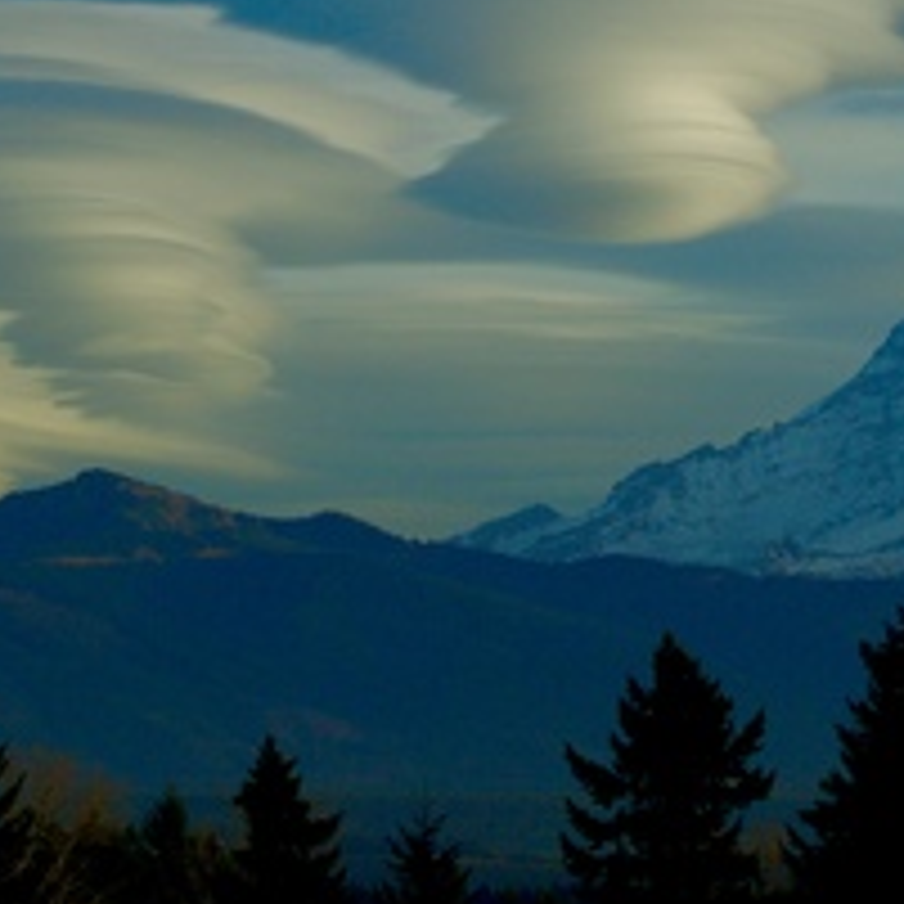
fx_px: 7865
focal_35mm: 266
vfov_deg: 6.6
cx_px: 643
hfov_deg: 6.6
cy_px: 160
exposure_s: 1/160
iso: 100
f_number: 10
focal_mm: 75
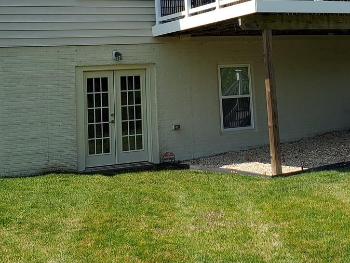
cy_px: -52
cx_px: 270
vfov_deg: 17.8
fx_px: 799
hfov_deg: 24.4
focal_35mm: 79
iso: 50
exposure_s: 1/1480
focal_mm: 4.3
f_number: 2.4
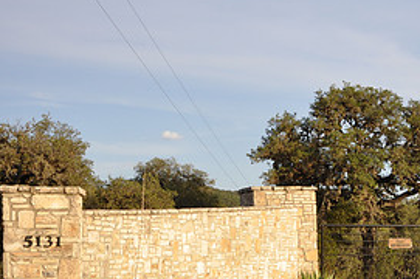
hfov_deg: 21.6
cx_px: 448
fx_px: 1049
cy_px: 253
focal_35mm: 90
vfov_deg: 15.0
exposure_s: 1/160
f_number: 6.3
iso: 200
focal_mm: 28
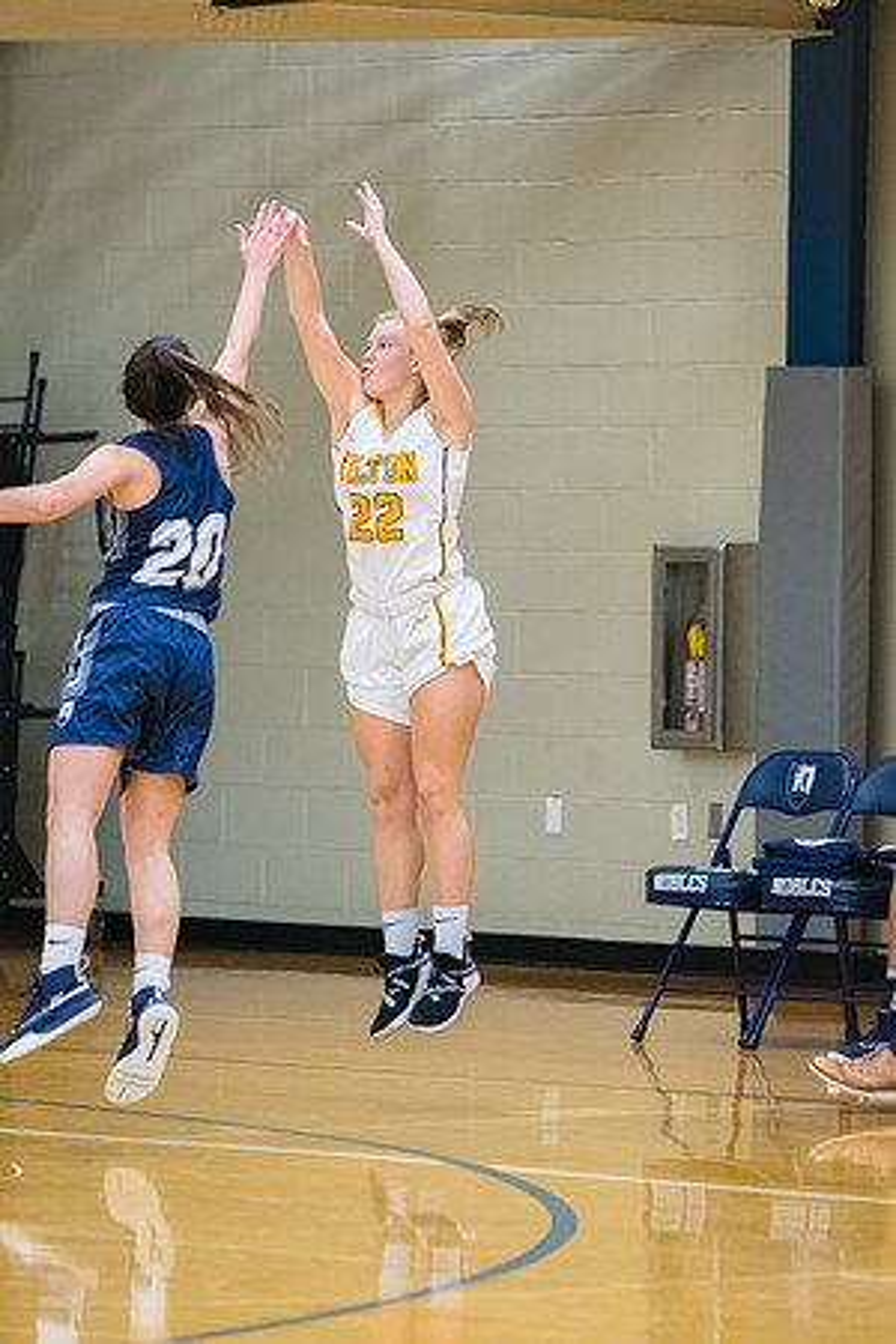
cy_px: 672
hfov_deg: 5.6
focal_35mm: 248
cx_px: 448
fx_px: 9239
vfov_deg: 8.3
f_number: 2.8
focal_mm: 165
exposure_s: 1/400
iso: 3200
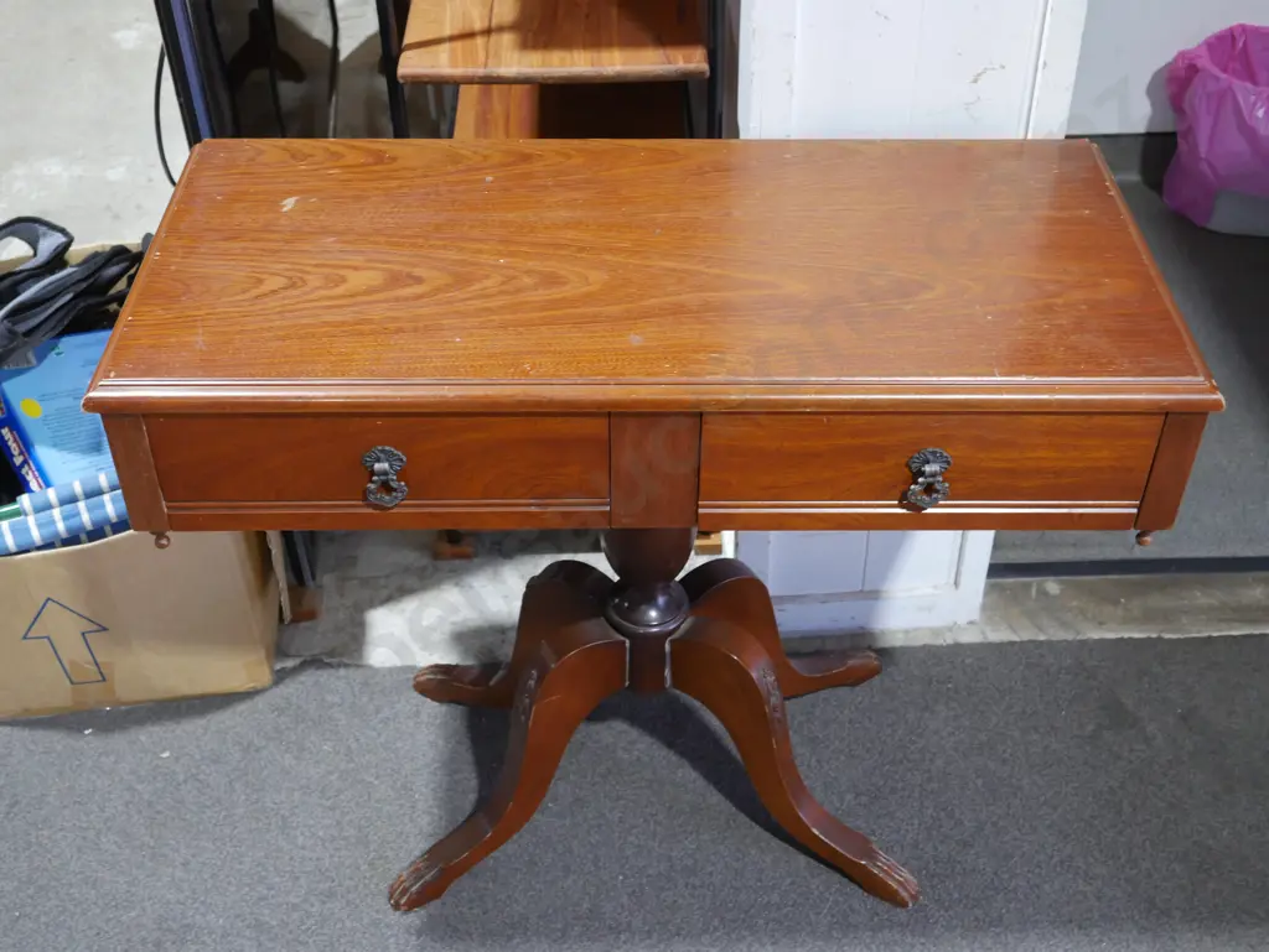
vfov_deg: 36.0
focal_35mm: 40
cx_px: 634
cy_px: 476
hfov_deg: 46.8
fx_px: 1467
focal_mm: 20
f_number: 4.5
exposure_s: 1/60
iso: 800
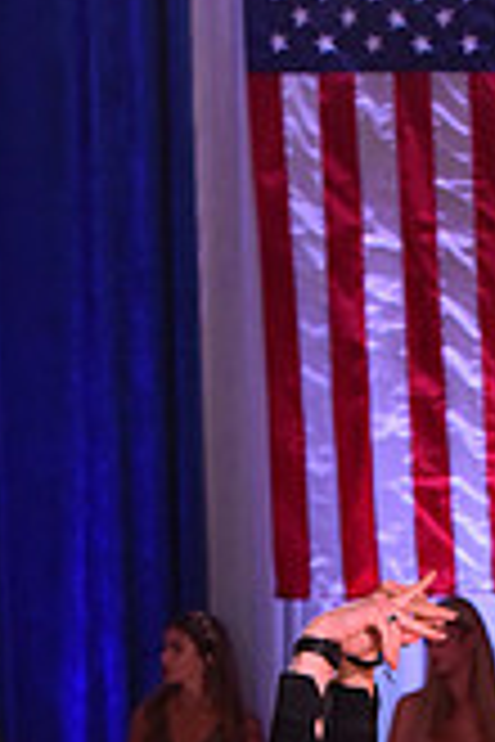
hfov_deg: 4.7
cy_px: 1124
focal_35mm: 289
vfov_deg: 7.0
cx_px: 475
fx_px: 5960
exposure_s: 1/320
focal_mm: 82
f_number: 5.6
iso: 2500
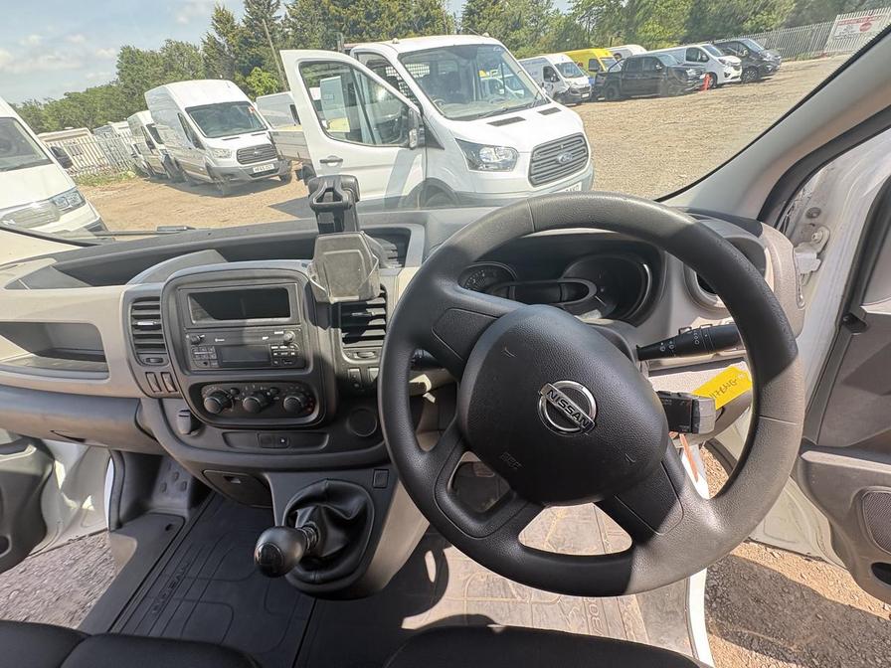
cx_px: 446
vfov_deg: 85.7
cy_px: 334
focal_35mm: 14
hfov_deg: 102.1
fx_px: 360
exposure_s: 1/139
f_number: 2.2
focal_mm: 2.22
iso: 80
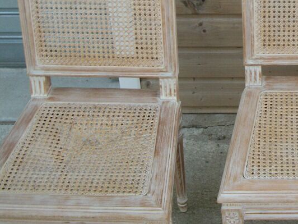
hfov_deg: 24.4
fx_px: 663
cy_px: 36
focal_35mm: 77
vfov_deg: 18.9
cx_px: 286
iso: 80
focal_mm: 5.7
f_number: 8.8
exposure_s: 1/50
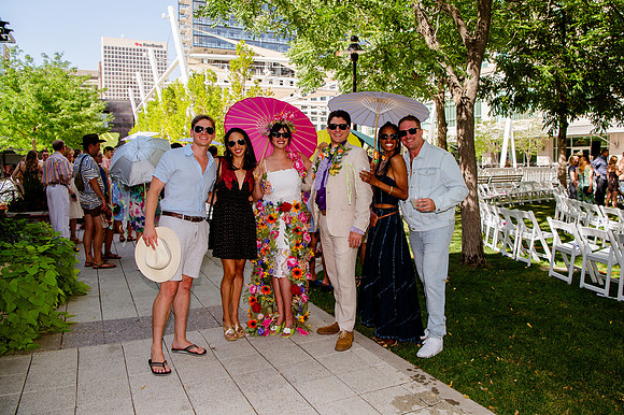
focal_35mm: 26
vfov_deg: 49.4
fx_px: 451
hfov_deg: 69.2
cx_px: 338
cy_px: 190
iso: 200
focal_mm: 24
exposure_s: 1/400
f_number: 7.1
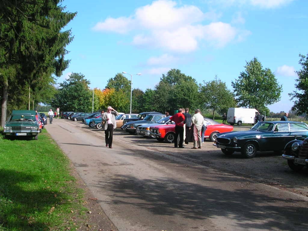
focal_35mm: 37
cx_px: 154
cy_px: 116
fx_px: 329
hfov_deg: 50.1
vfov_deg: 38.7
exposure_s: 1/250
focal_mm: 5.6
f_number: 4.5
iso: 100
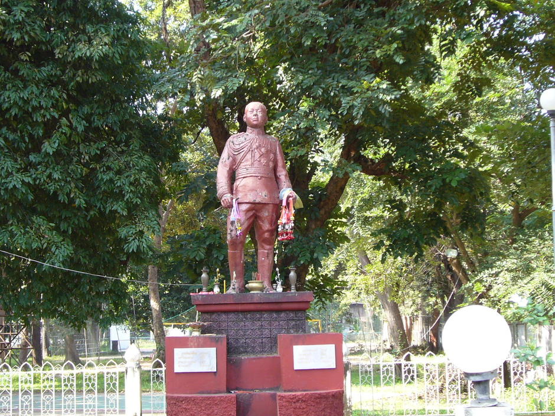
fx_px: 1186
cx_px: 278
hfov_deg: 26.3
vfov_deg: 19.9
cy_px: 208
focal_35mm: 74
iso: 80
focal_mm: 8.8
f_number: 3.8
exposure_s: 1/60
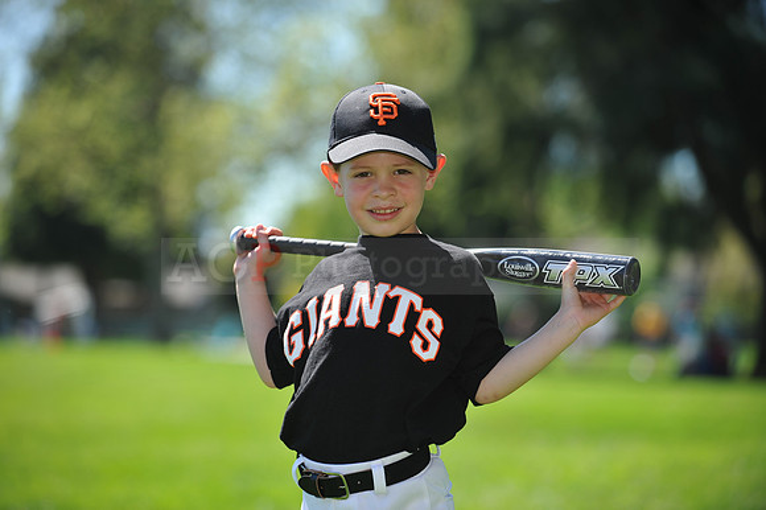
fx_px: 2871
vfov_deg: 10.1
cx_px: 383
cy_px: 255
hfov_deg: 15.2
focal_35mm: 135
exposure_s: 1/1000
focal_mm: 135
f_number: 4
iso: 200
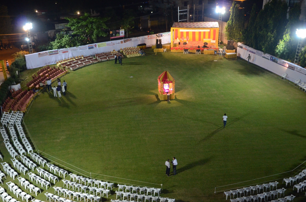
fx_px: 314
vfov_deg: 35.8
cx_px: 152
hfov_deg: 52.0
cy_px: 102
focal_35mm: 37
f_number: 4
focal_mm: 24
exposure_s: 1/80
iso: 2500
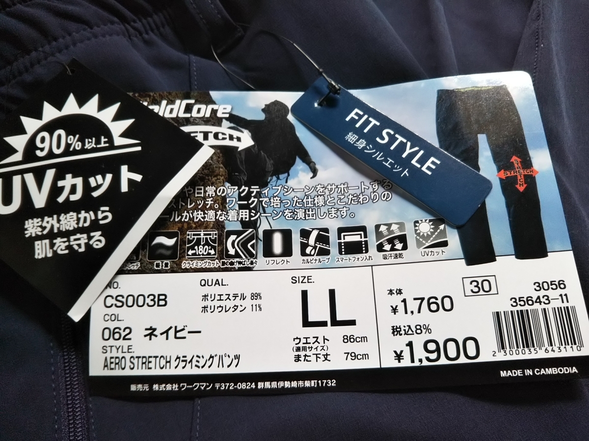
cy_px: 220
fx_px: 510
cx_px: 294
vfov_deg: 46.8
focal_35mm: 30
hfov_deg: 60.0
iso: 64
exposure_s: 1/30
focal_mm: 4
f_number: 2.2
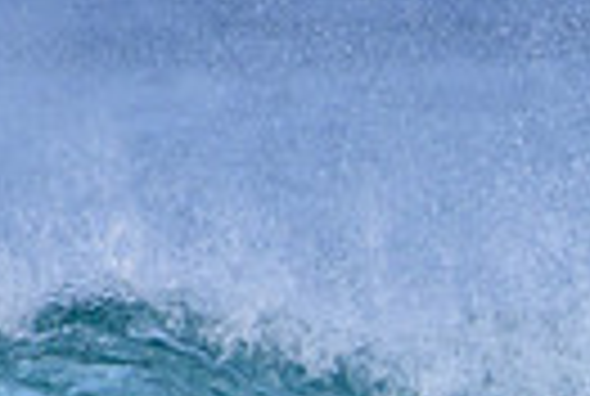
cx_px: 973
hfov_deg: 0.5
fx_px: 72522
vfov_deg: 0.3
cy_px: 866
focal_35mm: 4415
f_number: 11
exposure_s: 1/2000
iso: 1400
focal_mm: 1000
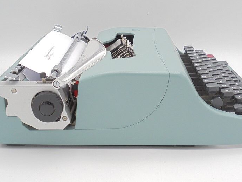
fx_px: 391
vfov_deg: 26.1
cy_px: 94
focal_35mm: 56
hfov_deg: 34.3
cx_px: 133
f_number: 4.5
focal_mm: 7.8
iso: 100
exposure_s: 1/80
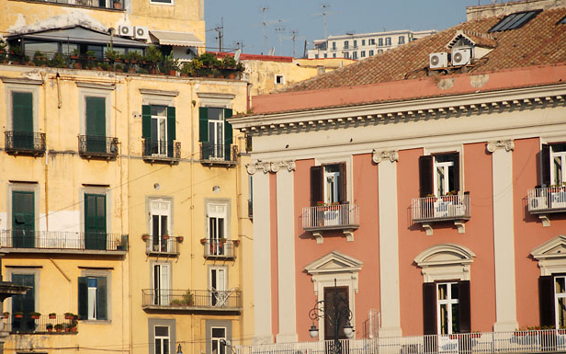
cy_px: 169
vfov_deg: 6.3
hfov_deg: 10.1
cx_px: 282
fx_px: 3201
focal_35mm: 208
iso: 100
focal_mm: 135
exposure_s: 1/250
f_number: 5.6
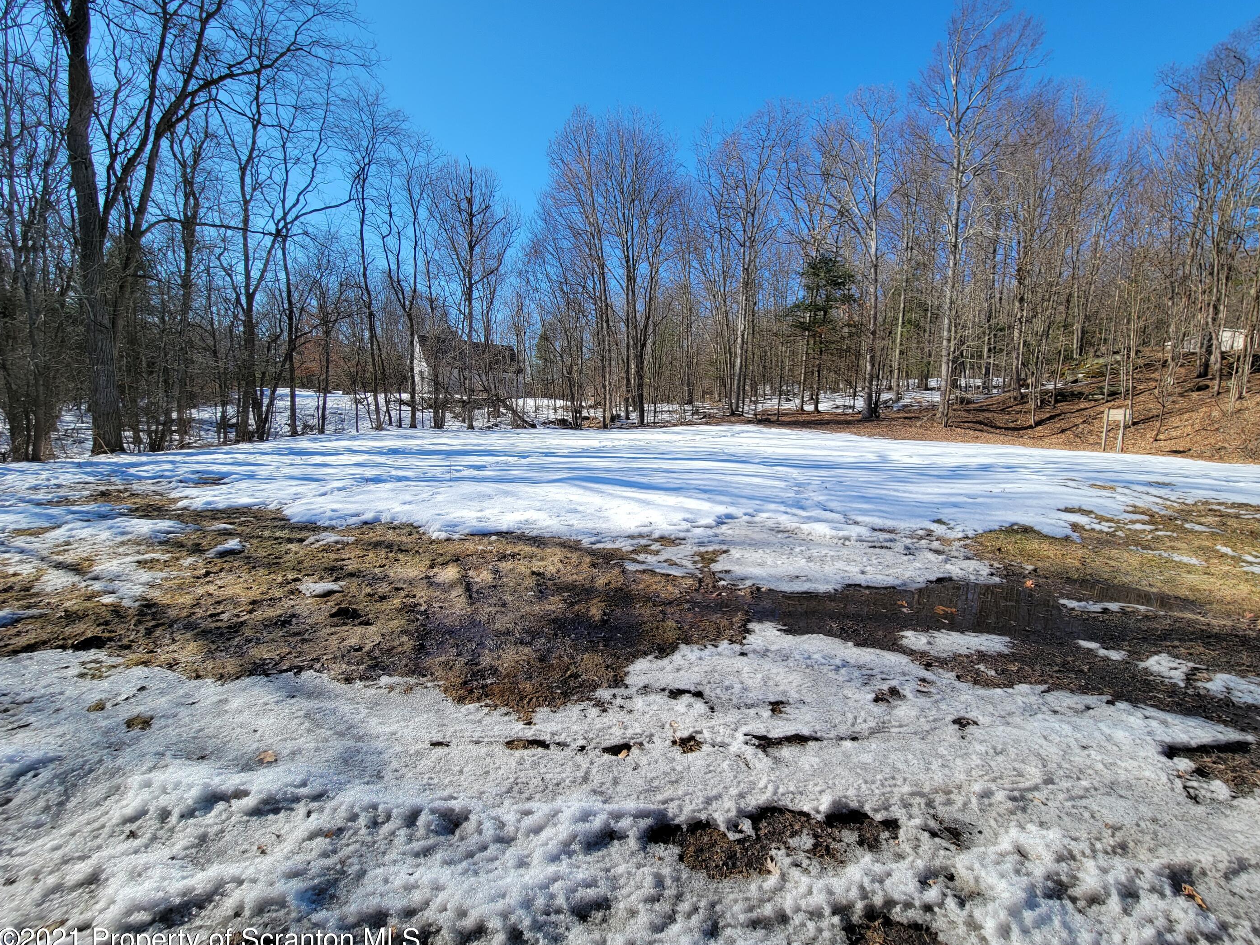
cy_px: 469
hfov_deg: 101.9
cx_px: 674
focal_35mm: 14
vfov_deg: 85.7
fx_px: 510
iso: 50
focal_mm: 2.2
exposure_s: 1/1138
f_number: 2.2
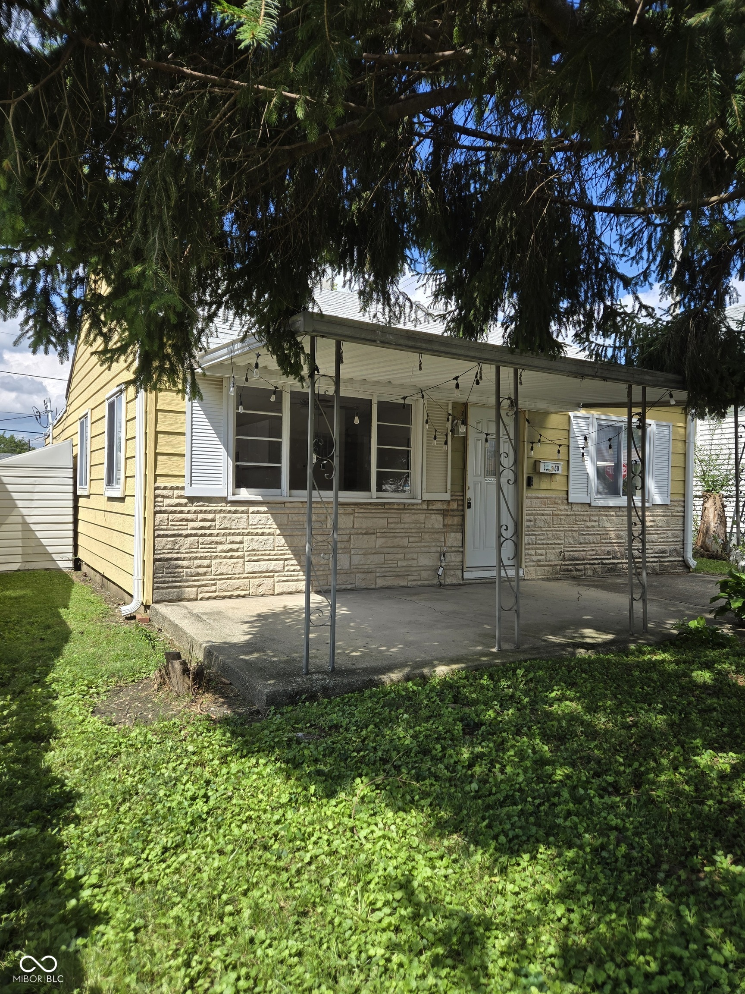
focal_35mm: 23
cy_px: 497
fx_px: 660
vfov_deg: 73.9
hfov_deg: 58.9
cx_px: 372
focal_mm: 5.4
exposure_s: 1/973
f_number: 1.8
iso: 25
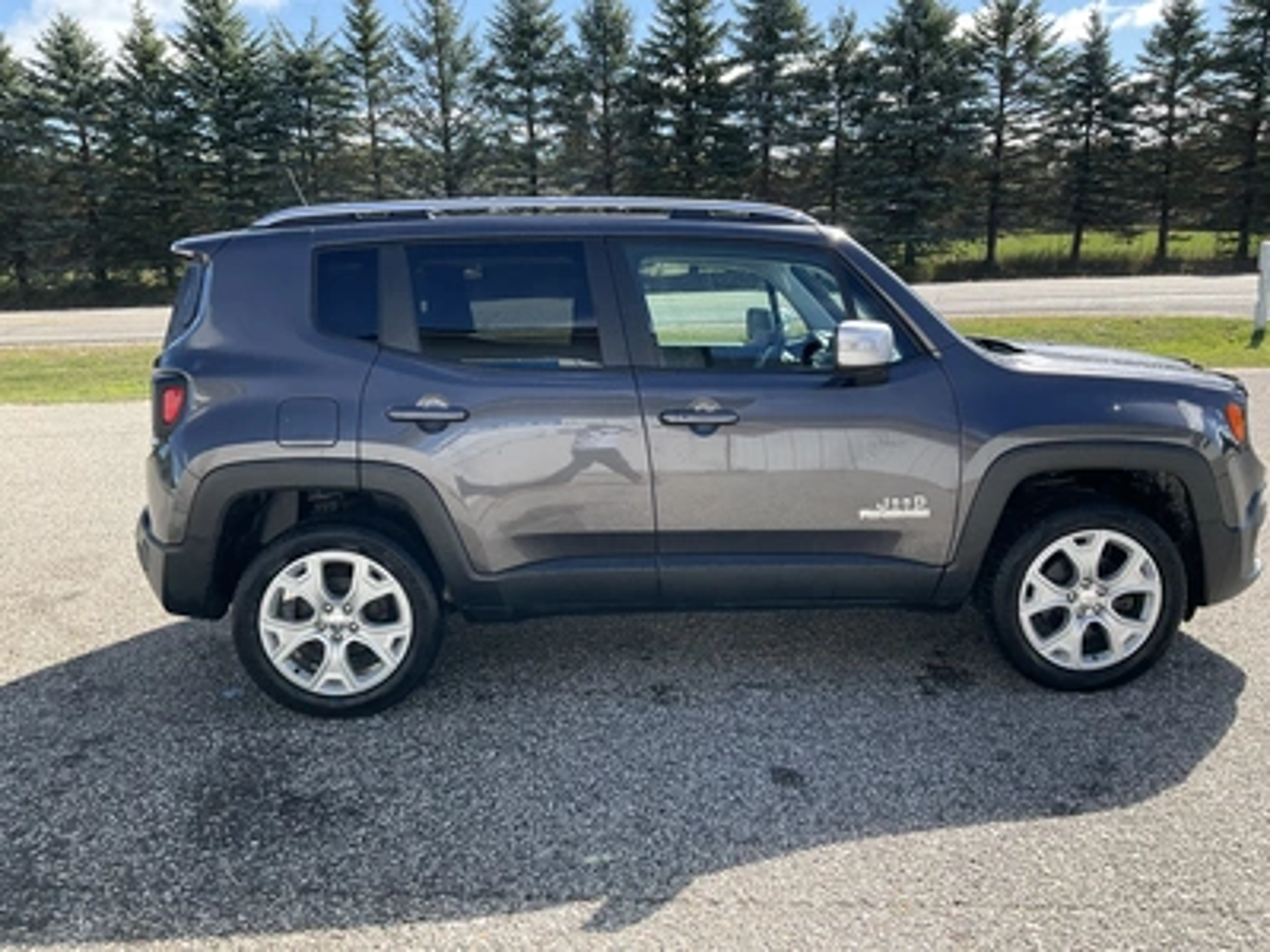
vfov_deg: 48.2
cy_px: 476
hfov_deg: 61.7
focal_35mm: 29
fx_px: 1064
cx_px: 635
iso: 25
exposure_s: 1/534
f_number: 1.8
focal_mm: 3
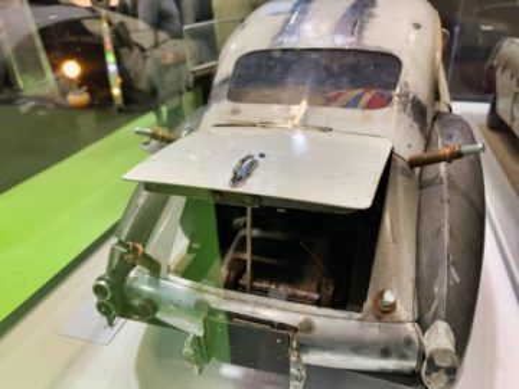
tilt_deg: -25.4
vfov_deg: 53.1
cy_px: 194
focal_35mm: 26
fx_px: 390
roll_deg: +1.9
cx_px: 260
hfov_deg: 67.3
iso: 64
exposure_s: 1/50
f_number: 1.8
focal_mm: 4.25
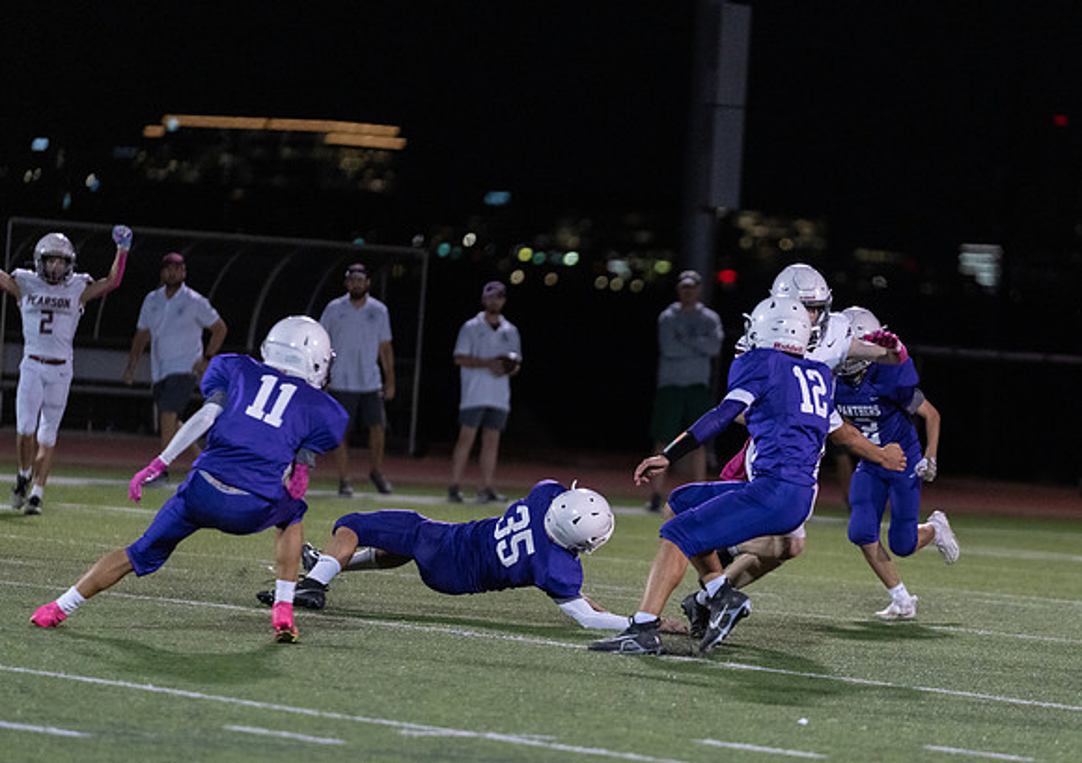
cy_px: 473
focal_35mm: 265
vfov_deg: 5.4
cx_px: 708
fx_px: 8099
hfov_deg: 7.6
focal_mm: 200
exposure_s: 1/1250
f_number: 2.8
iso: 5000
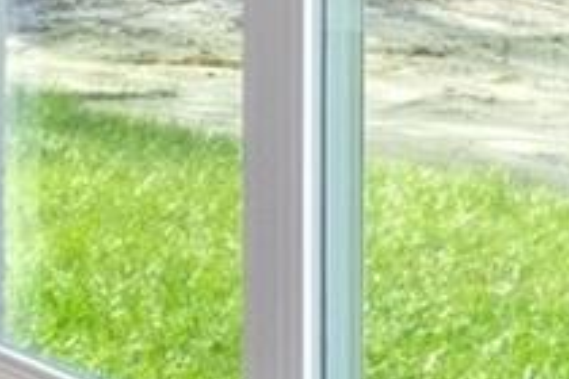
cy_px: -192
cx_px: -1504
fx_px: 2892
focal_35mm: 183
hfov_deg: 8.2
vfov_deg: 7.4
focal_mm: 16
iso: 320
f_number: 8
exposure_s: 1/6
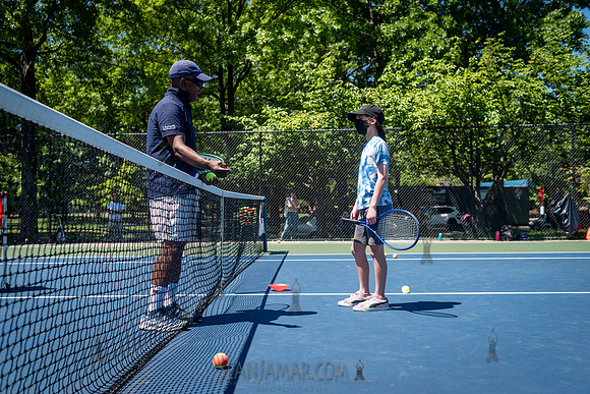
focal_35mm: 35
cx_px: 295
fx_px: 580
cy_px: 197
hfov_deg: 53.9
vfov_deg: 37.5
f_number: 4
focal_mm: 35
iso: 200
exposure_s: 1/2000
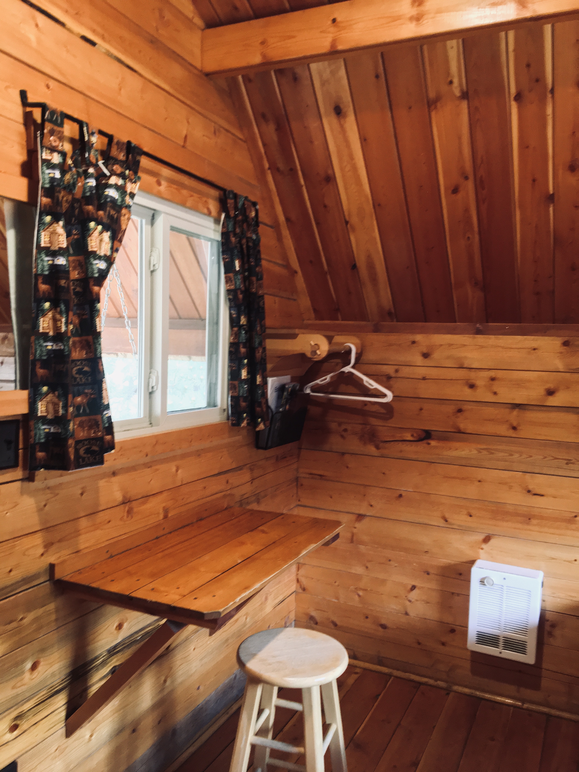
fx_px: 647
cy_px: 386
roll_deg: +0.2
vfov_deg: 61.7
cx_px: 290
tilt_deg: -2.7
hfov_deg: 48.2
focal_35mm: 29
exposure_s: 1/24
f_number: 2.2
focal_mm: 4.15
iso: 200
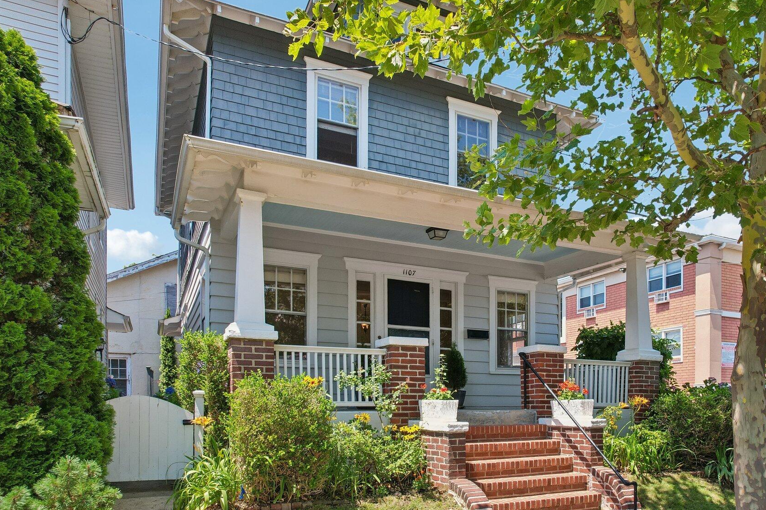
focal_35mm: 27
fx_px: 574
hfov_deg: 66.7
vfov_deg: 47.9
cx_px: 460
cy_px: 272
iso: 100
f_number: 2.8
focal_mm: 8.4
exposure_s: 1/640
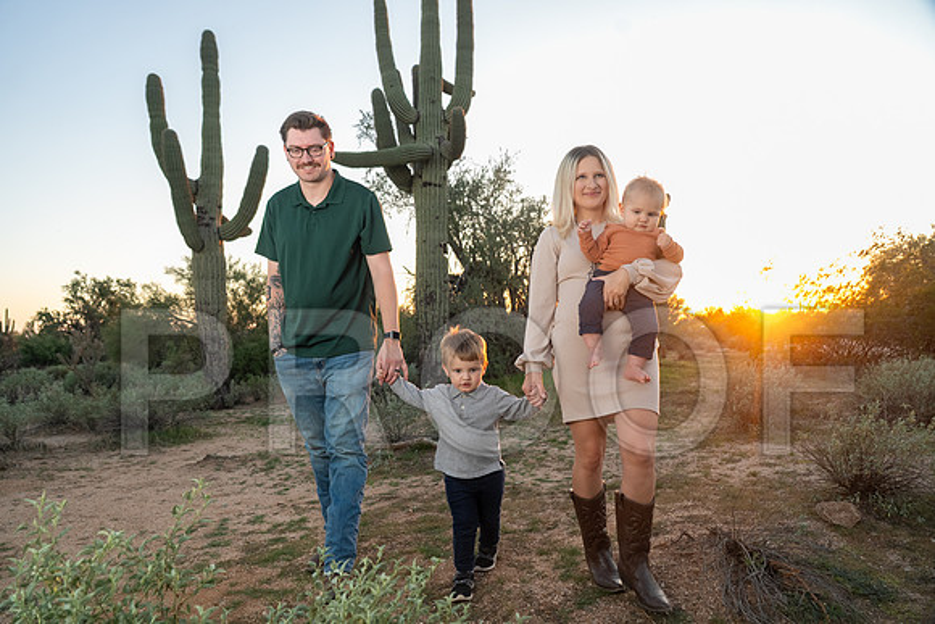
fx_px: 623
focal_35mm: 24
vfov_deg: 53.2
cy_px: 312
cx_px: 468
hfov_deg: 73.7
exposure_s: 1/160
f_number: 5
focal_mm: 24
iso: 640
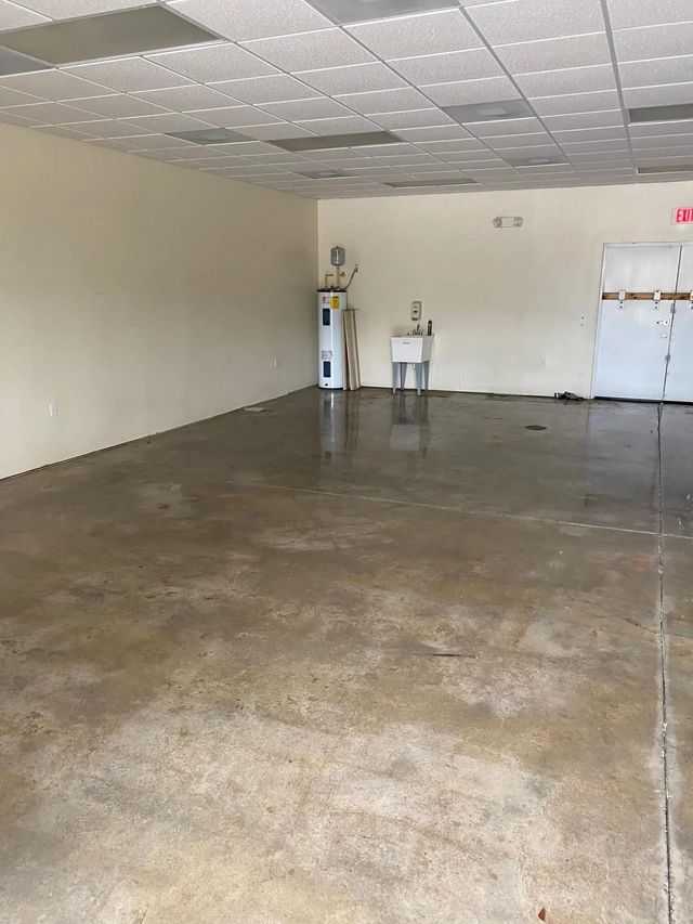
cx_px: 346
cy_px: 462
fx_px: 694
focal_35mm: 26
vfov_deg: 67.3
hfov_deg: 53.1
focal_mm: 4.25
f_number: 1.8
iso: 200
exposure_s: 1/60
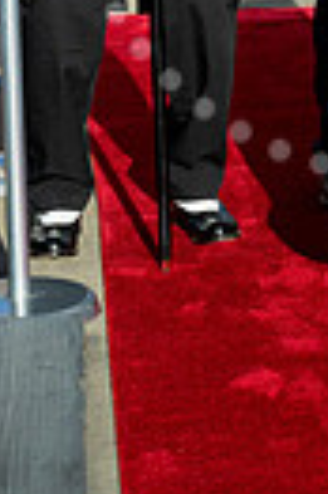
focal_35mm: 217
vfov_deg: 9.3
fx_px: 2973
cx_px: 407
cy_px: -173
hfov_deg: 6.3
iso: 400
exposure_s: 1/3200
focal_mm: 63
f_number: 5.6
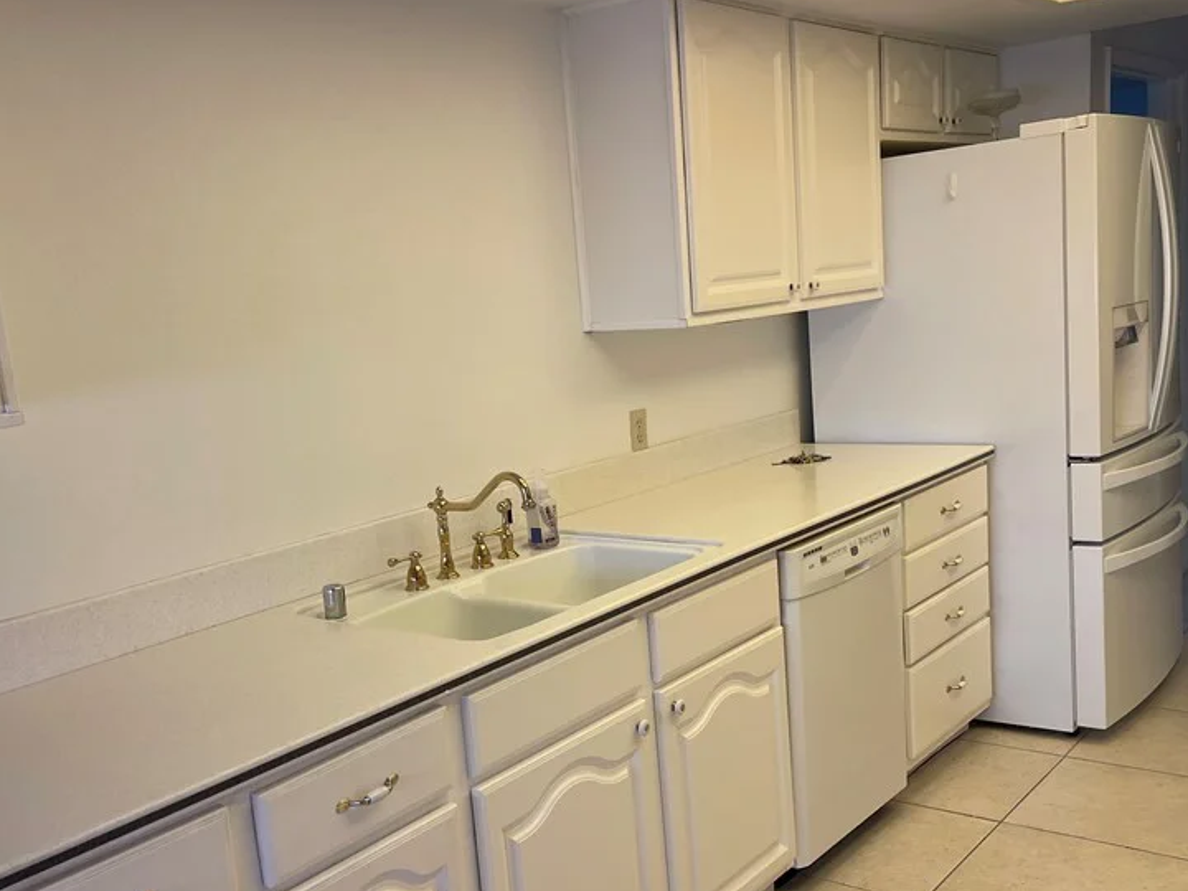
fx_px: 1270
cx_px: 554
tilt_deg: -11.6
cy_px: 546
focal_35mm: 37
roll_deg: +4.5
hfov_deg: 50.1
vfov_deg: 38.5
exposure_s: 1/120
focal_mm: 4.2
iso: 50
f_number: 1.6
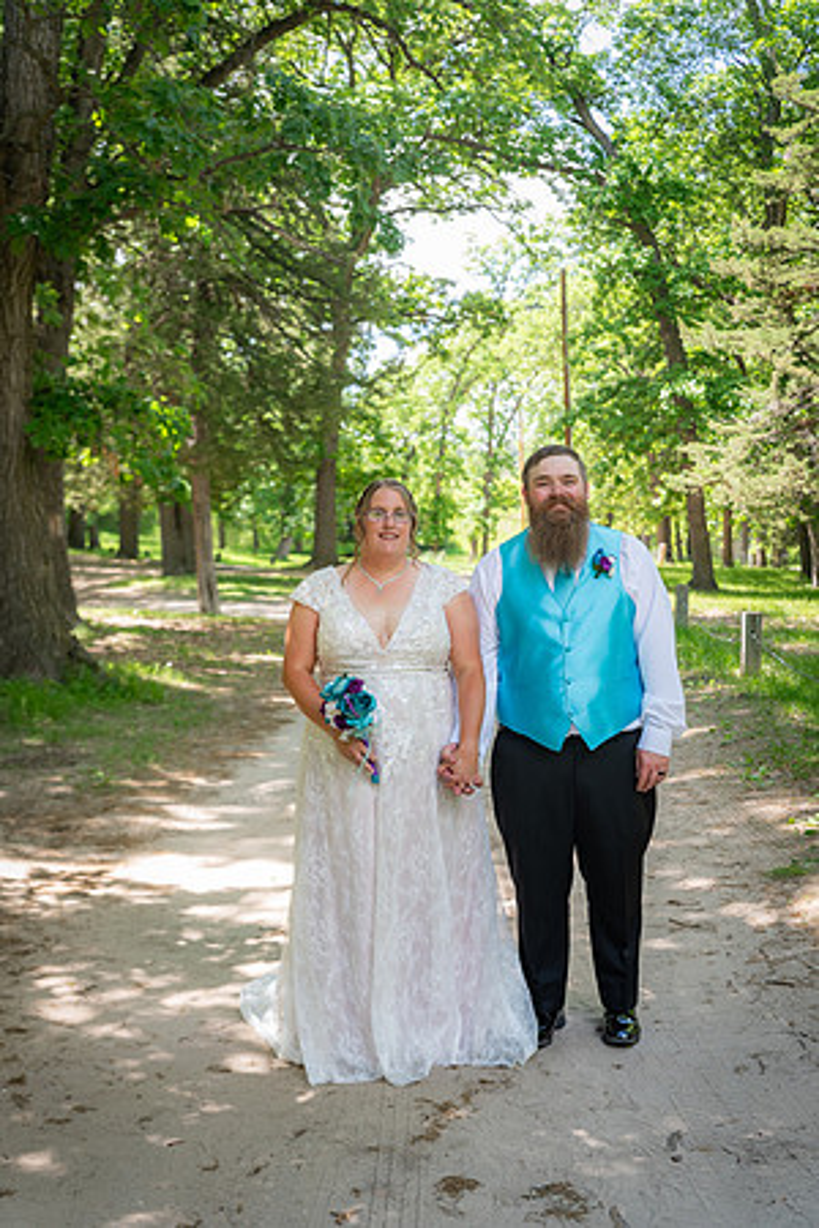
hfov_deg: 29.9
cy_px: 614
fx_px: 1536
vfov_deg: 43.6
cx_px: 410
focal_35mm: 45
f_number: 4
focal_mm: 45
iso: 200
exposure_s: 1/160
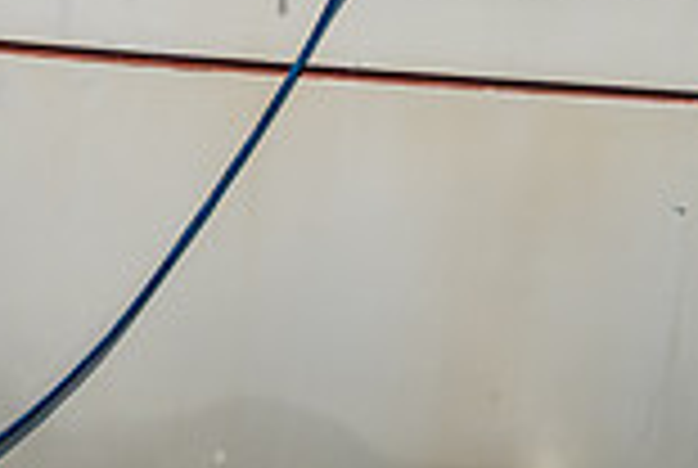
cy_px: -708
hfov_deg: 1.4
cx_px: 1558
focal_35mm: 1520
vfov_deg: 0.9
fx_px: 29527
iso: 160
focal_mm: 200
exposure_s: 1/640
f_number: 6.3
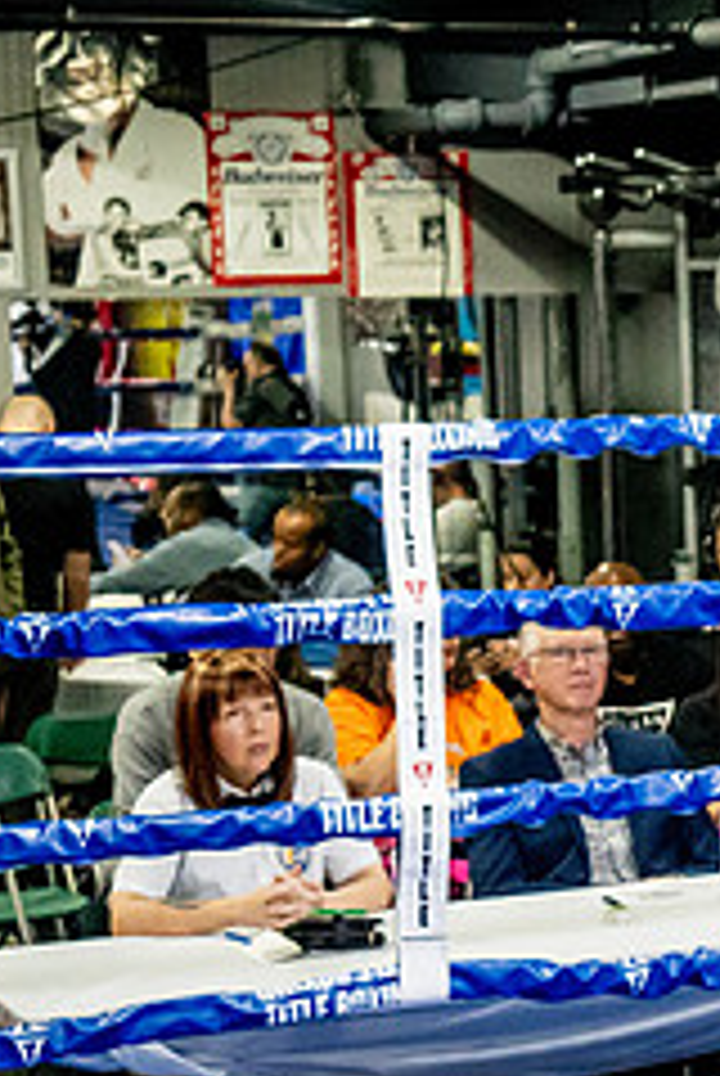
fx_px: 3769
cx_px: 1238
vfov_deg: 16.2
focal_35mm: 126
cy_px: 678
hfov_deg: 10.4
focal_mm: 35
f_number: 2.8
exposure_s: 1/800
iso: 5000
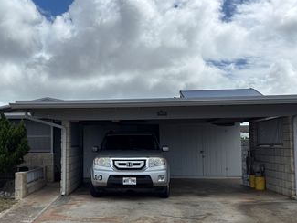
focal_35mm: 40
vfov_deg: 35.9
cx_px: 95
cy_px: 125
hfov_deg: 45.9
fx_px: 343
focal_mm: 5.96
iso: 50
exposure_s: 1/6329
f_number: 1.6
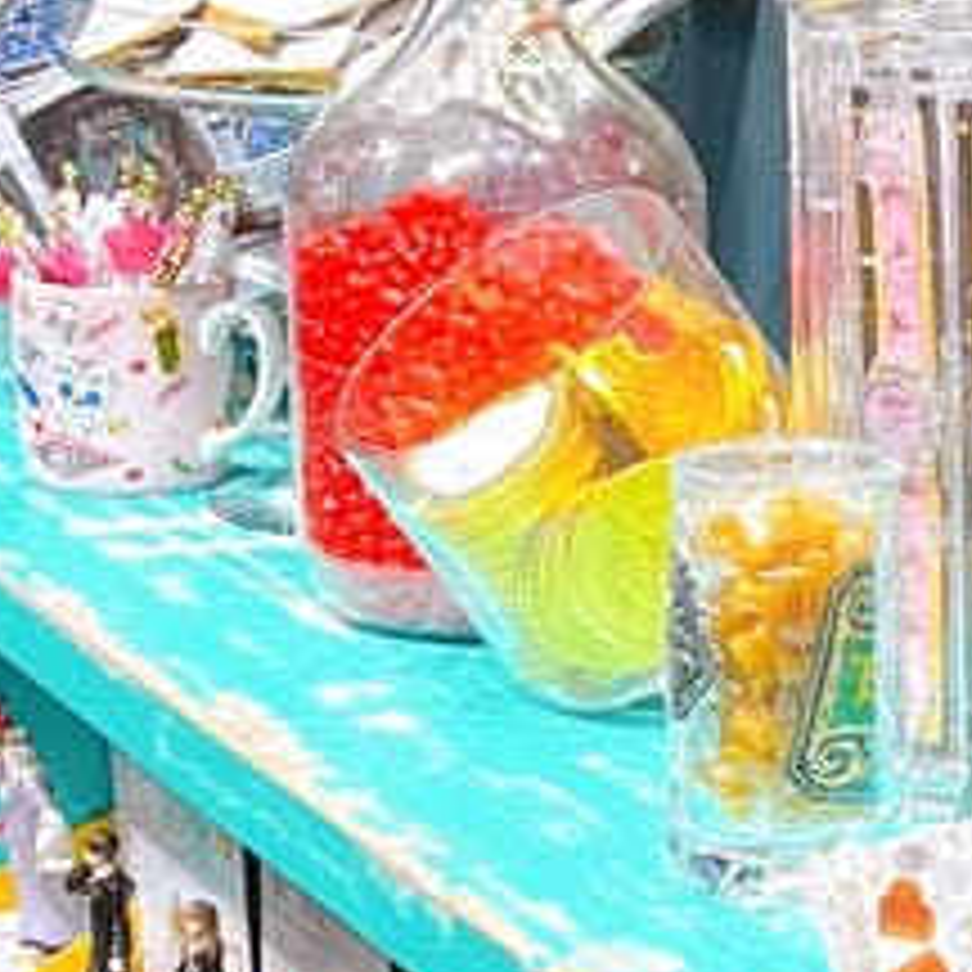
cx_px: 1368
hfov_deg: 10.0
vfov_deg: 10.2
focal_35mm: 170
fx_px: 5401
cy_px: 824
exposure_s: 1/120
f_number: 1.5
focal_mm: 5.7
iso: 80
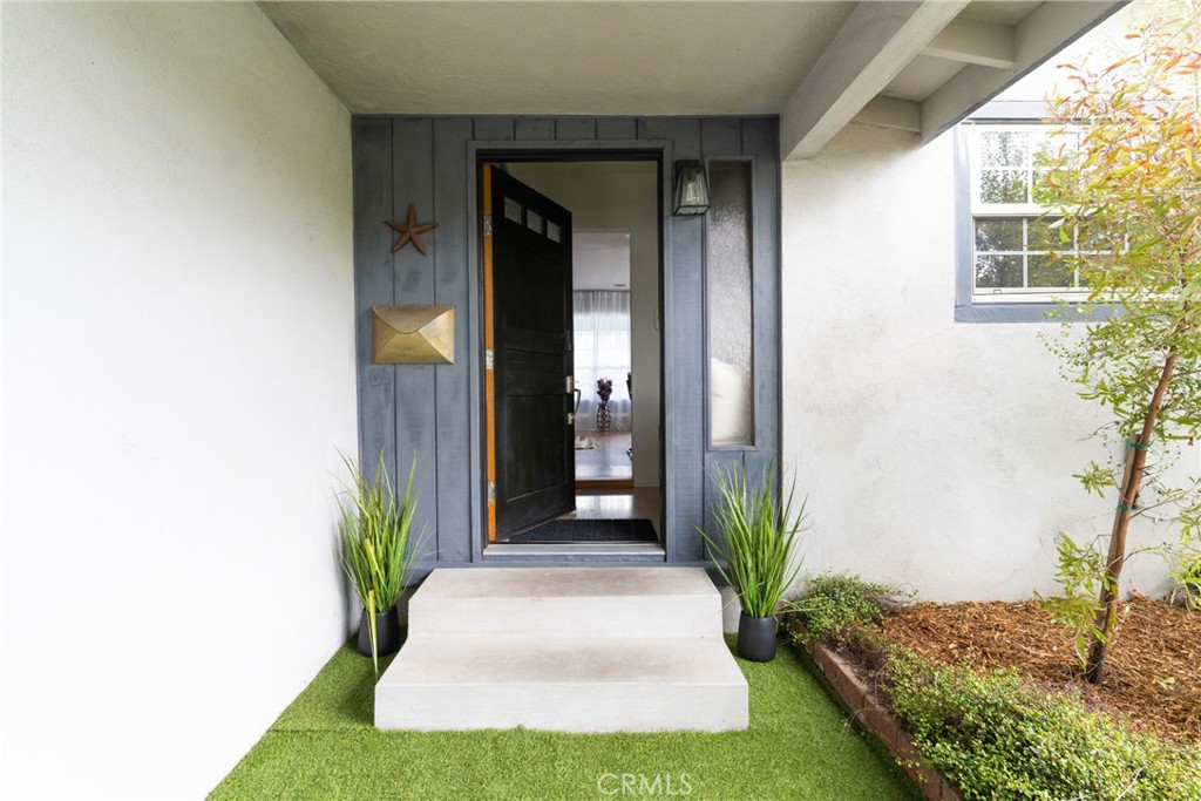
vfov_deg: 70.5
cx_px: 600
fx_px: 567
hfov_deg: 93.3
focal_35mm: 17
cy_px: 400
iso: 800
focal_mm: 17
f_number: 7.1
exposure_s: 1/30
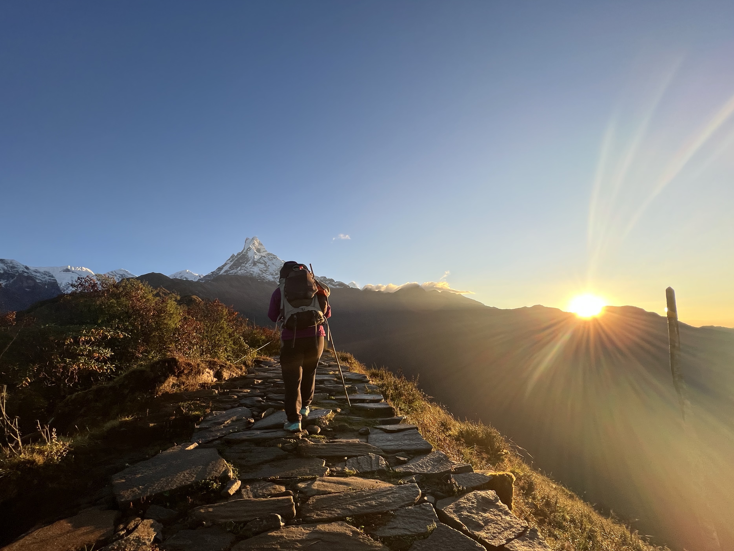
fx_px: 297
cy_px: 292
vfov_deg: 85.6
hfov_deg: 101.9
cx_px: 345
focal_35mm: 14
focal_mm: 1.57
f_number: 1.8
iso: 32
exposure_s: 1/567
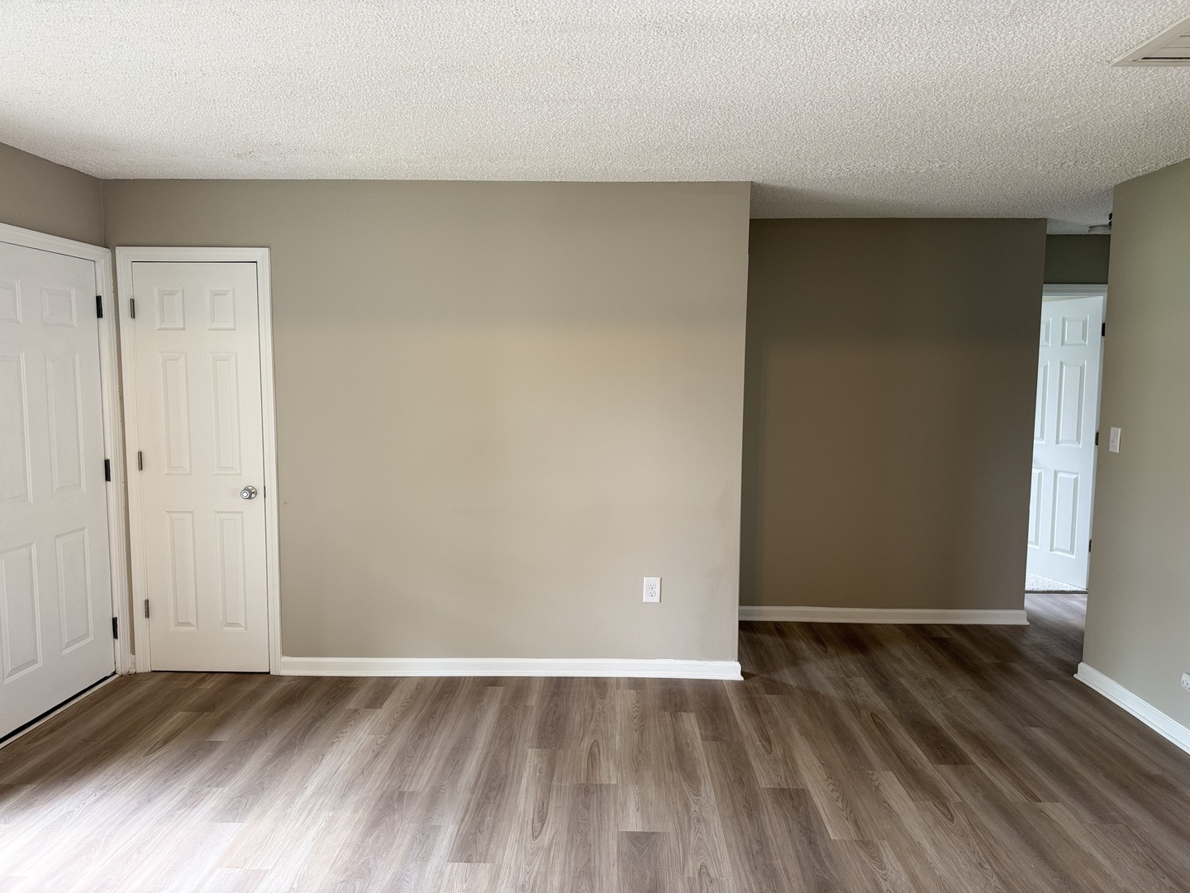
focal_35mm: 24
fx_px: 825
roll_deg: -1.4
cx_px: 595
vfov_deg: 56.8
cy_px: 446
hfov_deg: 71.6
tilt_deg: -6.6
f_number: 1.78
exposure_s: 1/60
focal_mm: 6.76
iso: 160
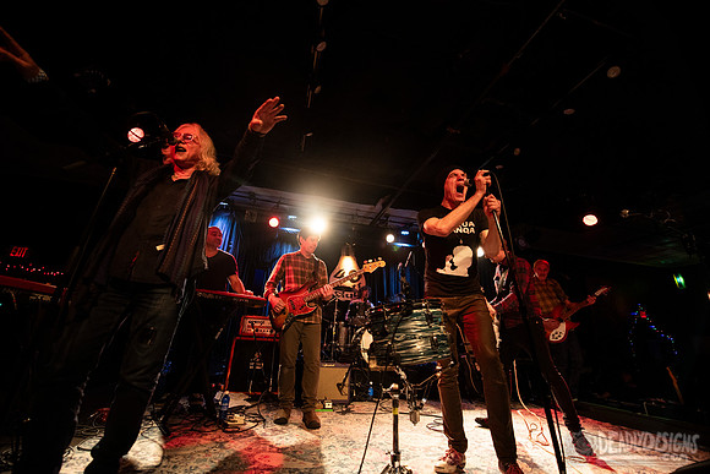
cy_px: 237
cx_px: 355
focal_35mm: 14
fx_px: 276
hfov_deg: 104.2
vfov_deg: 81.2
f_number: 3.2
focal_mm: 14
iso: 2000
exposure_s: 1/200
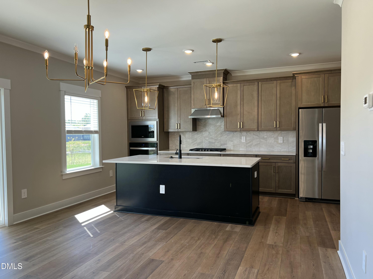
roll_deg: +1.0
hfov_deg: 67.3
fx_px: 280
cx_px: 186
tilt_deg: -1.2
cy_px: 140
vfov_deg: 53.1
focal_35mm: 26
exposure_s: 1/120
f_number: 1.5
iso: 40
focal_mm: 5.7
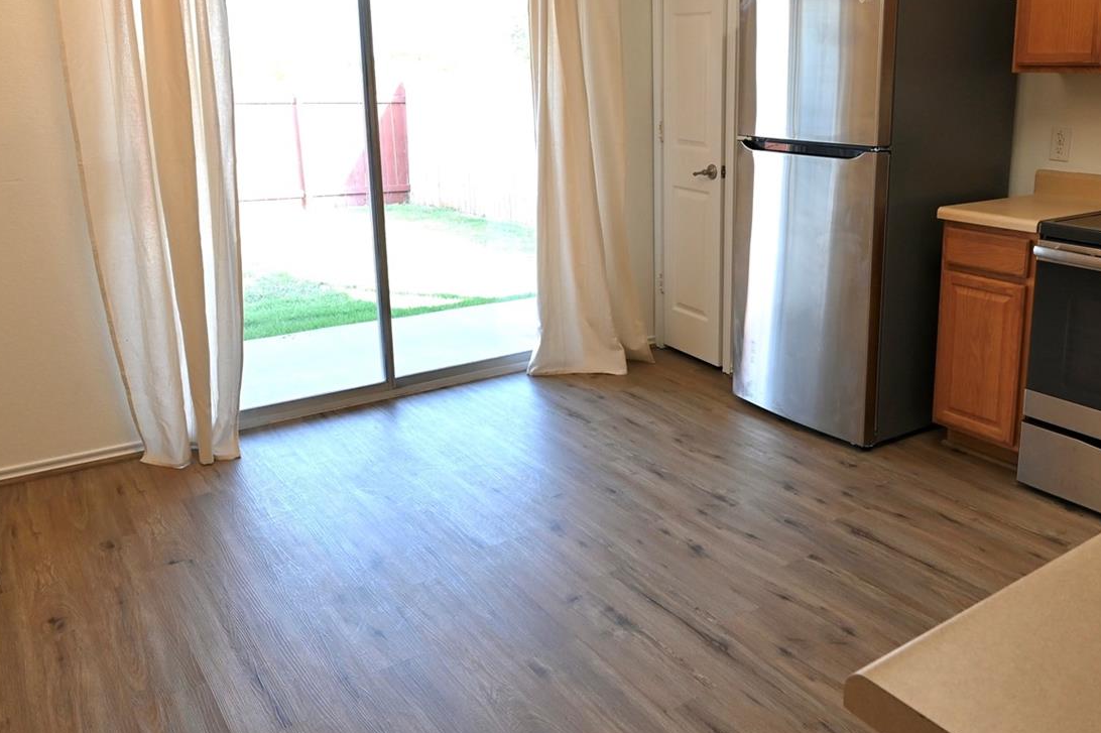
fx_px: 917
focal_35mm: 30
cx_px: 712
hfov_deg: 60.8
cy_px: 280
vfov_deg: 43.3
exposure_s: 1/100
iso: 1000
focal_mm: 16
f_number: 7.1
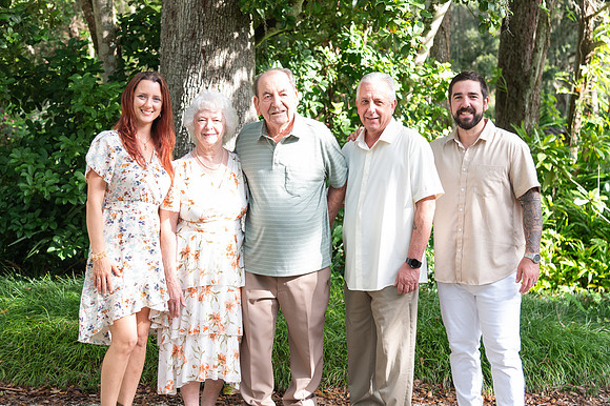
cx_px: 303
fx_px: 899
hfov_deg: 37.5
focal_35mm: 53
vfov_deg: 25.4
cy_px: 199
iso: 500
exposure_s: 1/250
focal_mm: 52
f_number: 4
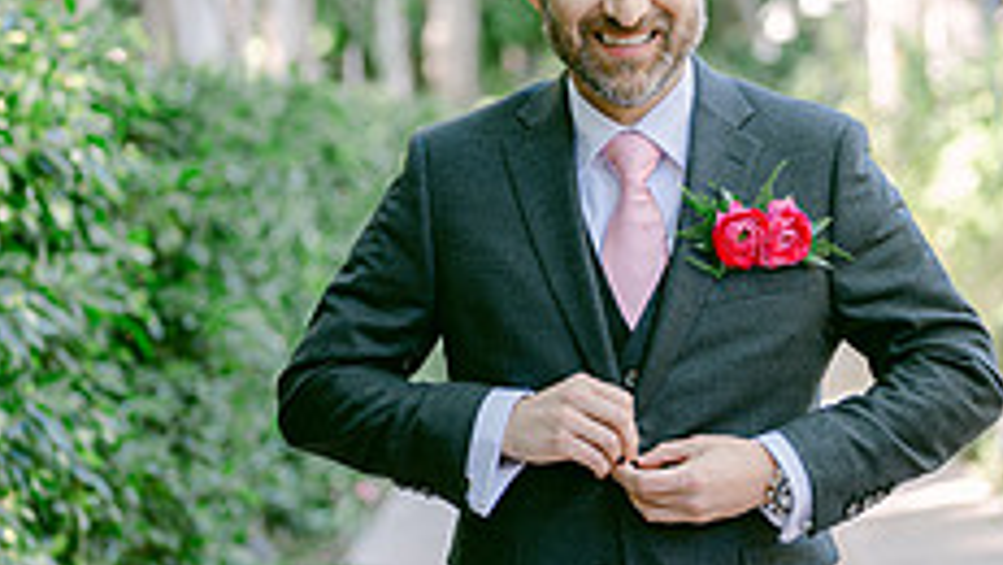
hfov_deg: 20.9
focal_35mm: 102
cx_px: 632
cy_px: 235
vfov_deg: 11.9
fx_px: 2713
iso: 110
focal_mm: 50
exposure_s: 1/125
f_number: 2
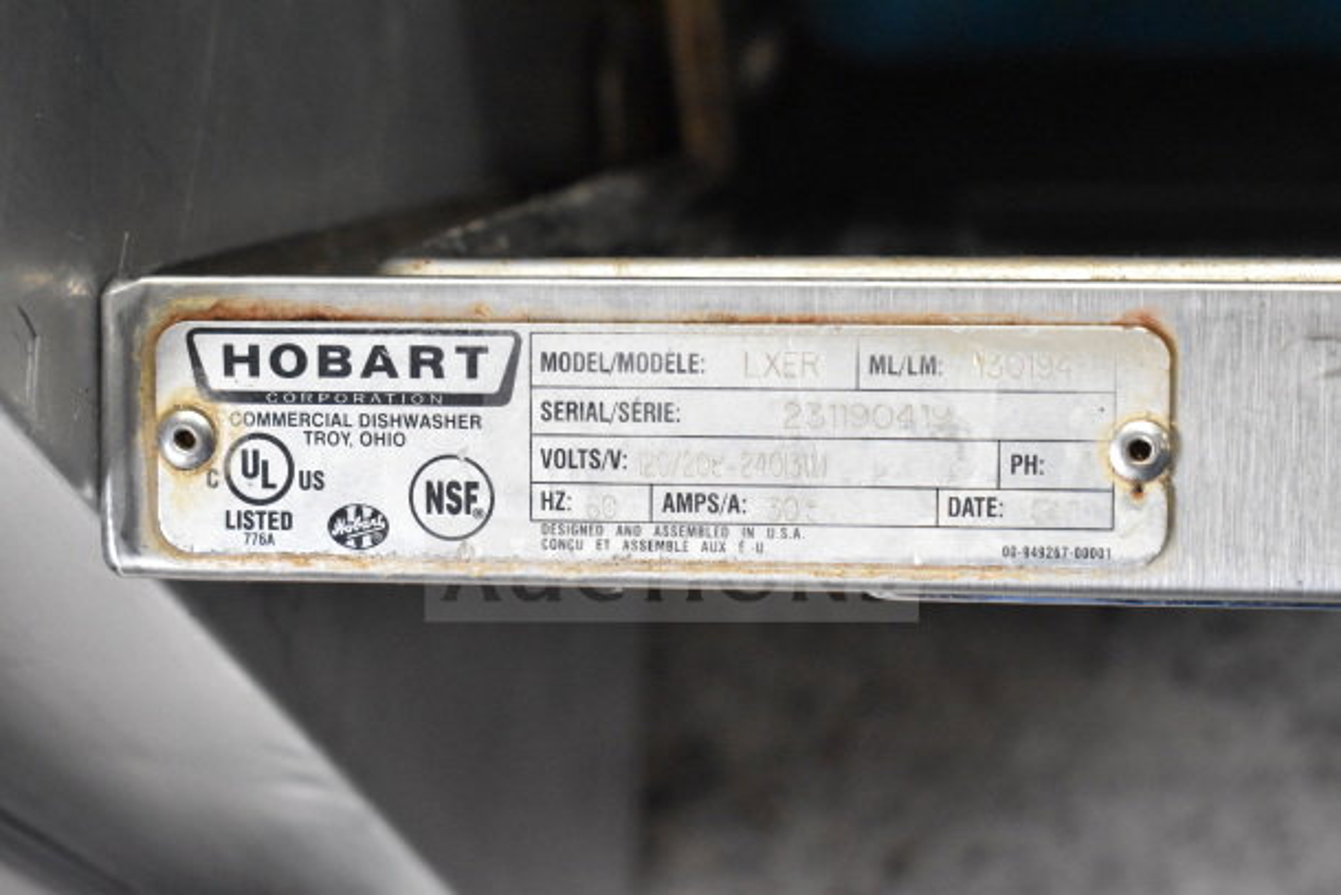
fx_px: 2235
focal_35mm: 60
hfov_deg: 33.4
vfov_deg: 22.6
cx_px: 670
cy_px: 448
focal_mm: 40
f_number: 9
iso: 6400
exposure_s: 1/320
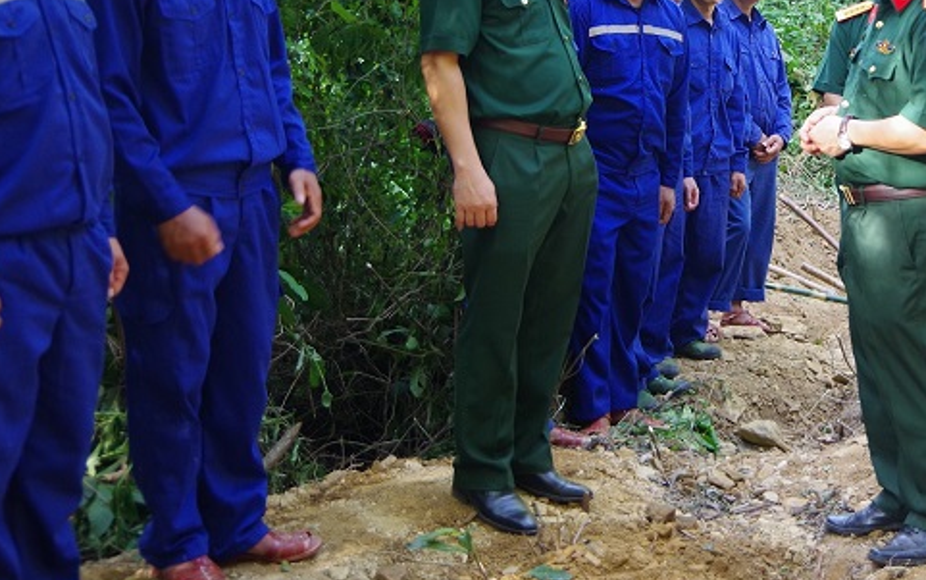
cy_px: 113
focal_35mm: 61
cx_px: 760
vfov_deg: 21.0
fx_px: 1540
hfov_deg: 32.4
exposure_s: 1/50
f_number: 4
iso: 400
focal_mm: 24
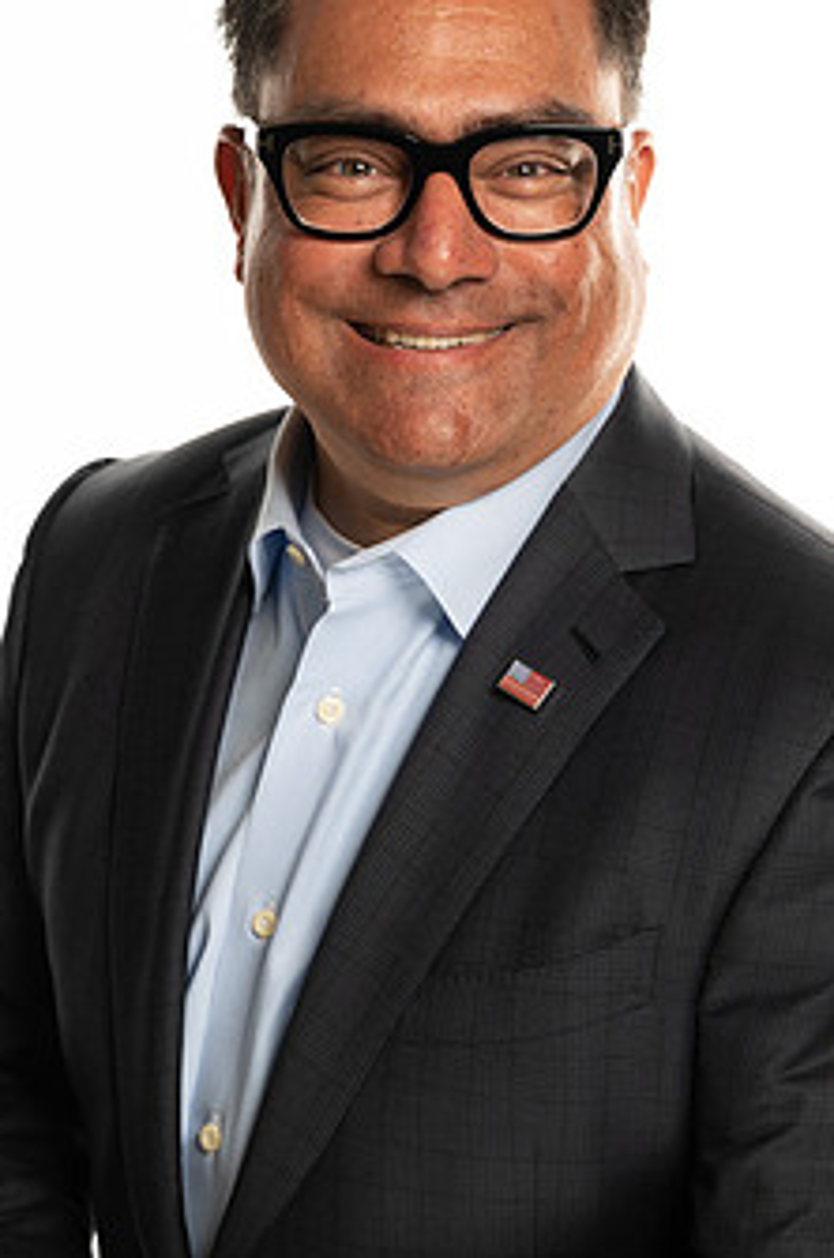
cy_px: 469
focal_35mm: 82
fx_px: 2861
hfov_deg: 16.6
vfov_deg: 24.7
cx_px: 475
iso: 100
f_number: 6.3
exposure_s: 1/80
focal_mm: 61
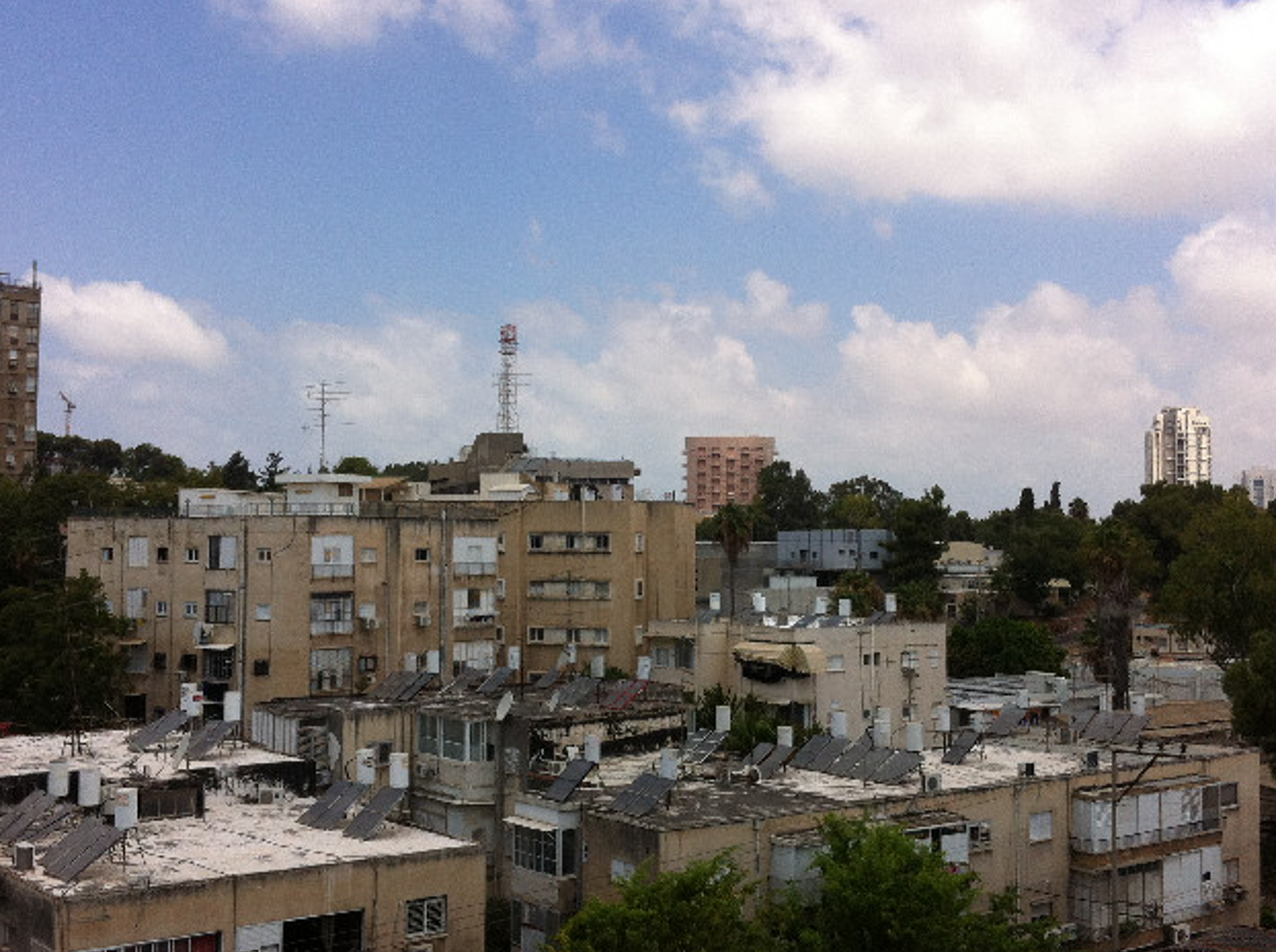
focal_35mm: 45
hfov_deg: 42.1
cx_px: 659
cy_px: 475
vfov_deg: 32.1
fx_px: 1656
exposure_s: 1/2155
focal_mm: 3.85
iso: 80
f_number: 2.8
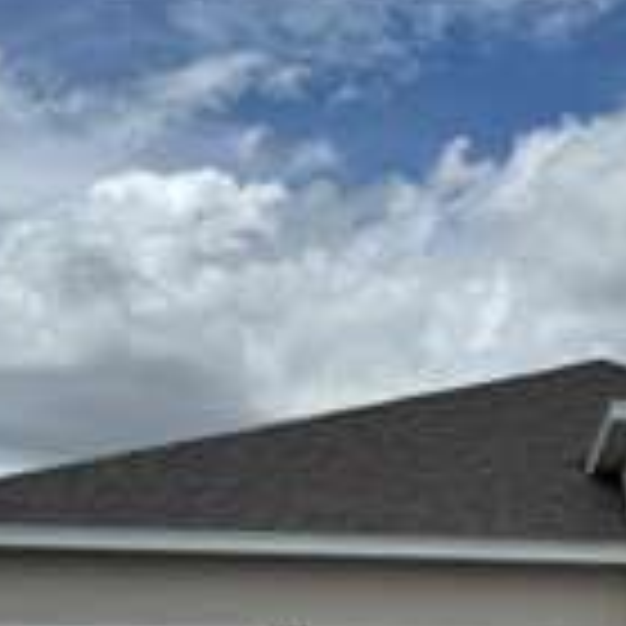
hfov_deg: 22.9
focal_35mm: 73
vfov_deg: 23.1
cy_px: 563
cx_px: 599
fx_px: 1494
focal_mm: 6.76
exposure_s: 1/12346
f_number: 1.78
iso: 80
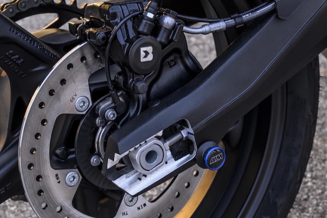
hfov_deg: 16.5
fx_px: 1126
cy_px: 138
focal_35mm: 124
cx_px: 142
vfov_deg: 11.0
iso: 500
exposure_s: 1/25
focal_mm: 83
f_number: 8
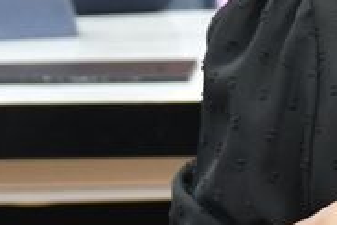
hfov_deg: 2.6
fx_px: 7423
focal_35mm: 793
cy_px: 5
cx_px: 668
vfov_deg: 1.7
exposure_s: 1/125
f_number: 5.3
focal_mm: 95
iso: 2800
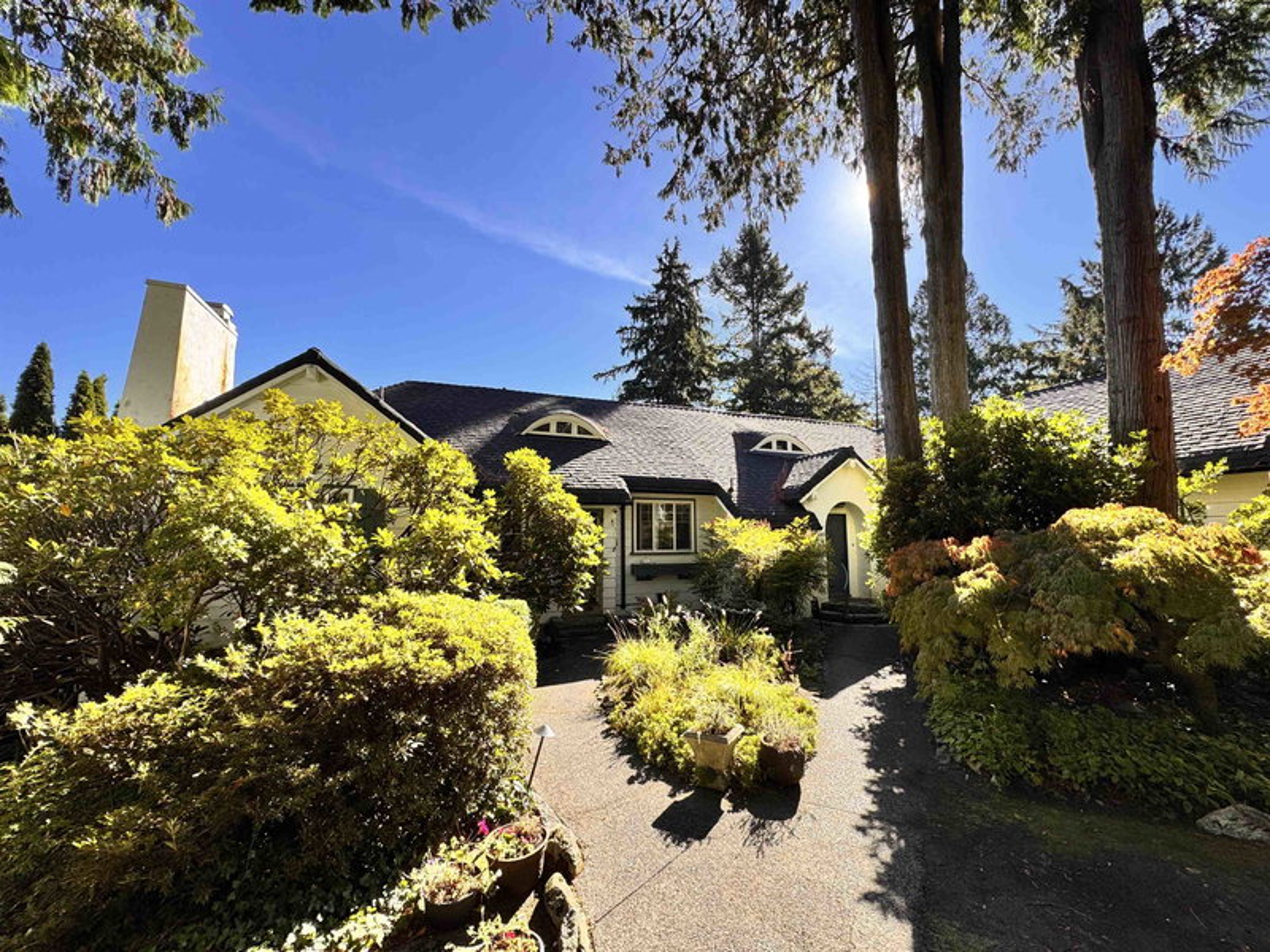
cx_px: 635
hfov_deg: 102.1
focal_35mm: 14
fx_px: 514
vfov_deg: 85.7
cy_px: 476
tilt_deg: +5.6
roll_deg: +0.4
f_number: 2.2
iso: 40
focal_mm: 2.22
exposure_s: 1/615
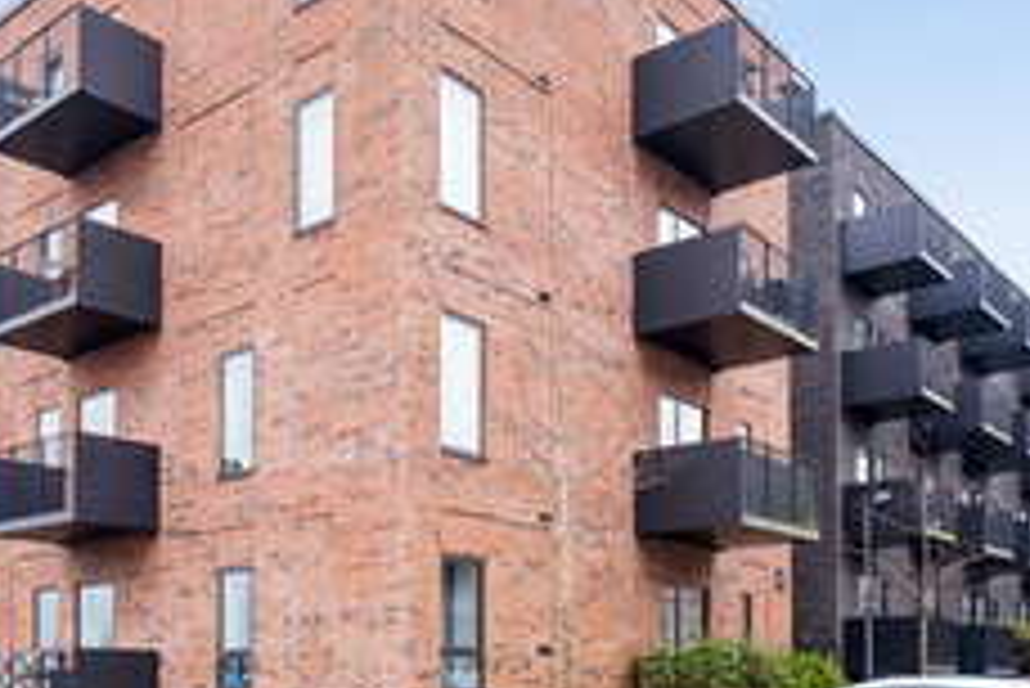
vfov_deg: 39.9
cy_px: 297
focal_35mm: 33
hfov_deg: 52.8
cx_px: 180
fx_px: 945
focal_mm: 12
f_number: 5.6
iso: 800
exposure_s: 1/60
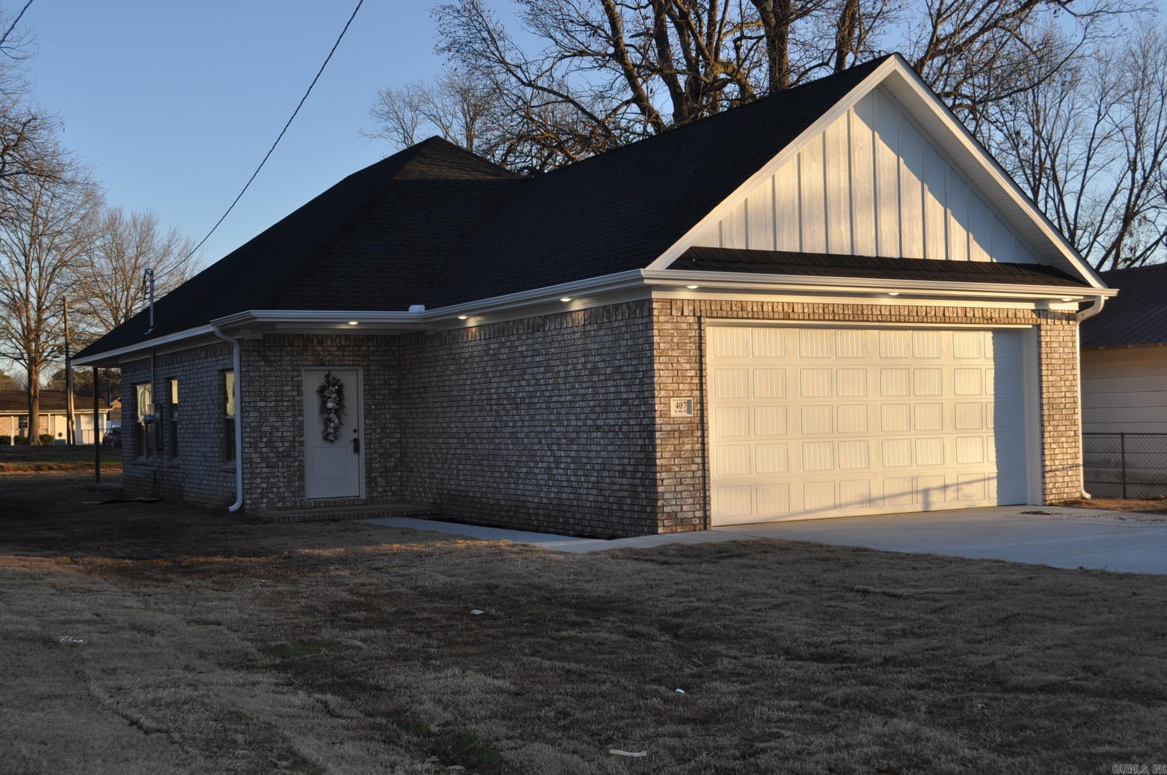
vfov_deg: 31.8
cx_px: 584
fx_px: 1360
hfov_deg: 46.4
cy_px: 388
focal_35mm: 42
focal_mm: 28
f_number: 7.1
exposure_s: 1/200
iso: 200
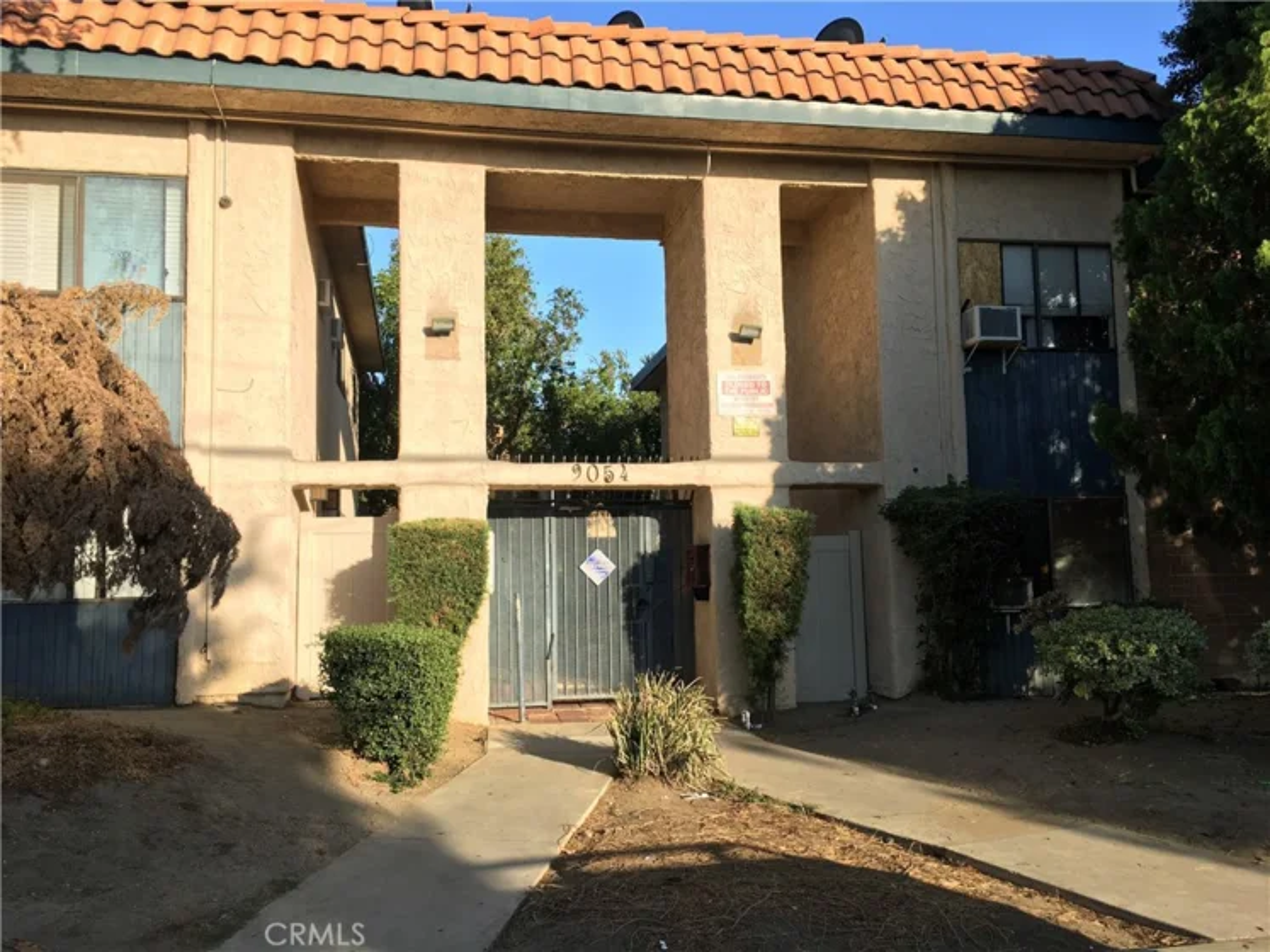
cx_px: 635
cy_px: 476
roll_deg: +0.7
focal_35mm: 29
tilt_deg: +6.7
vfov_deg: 48.2
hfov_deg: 61.7
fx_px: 1064
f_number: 2.2
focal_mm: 4.15
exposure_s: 1/674
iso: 25
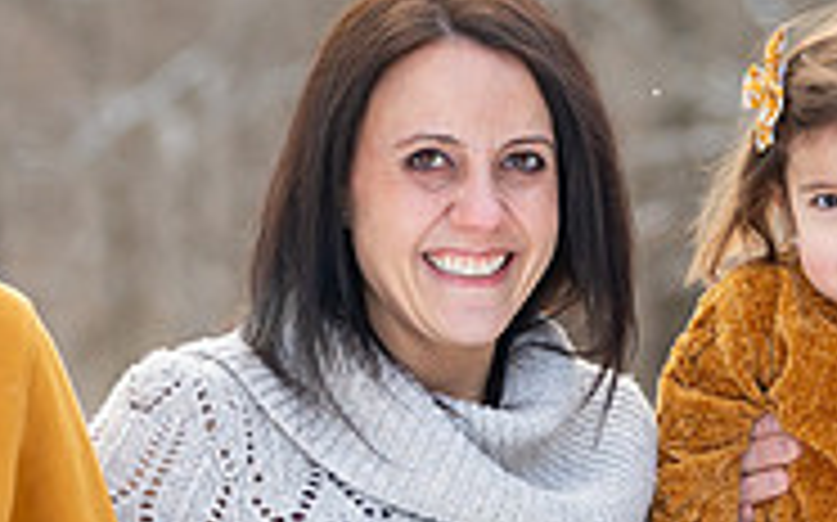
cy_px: 612
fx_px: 9301
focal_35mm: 408
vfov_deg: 3.2
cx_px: 883
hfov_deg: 5.1
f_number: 3.5
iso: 320
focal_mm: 90
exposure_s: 1/500
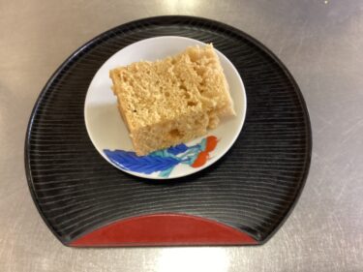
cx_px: 182
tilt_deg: -67.3
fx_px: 325
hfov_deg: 58.4
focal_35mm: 31
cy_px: 136
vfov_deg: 45.4
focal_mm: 3.3
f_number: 2.4
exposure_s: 1/40
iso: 400
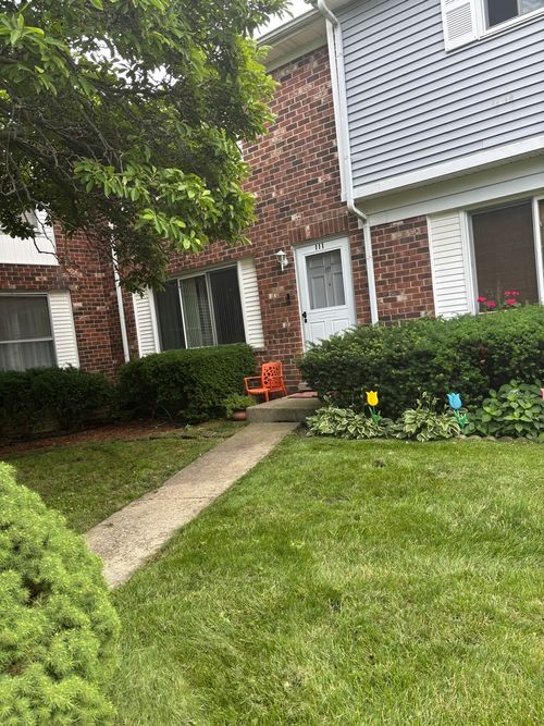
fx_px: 545
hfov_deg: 53.0
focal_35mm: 26
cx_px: 272
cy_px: 363
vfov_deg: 67.3
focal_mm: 5.96
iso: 50
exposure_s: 1/295
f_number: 1.6
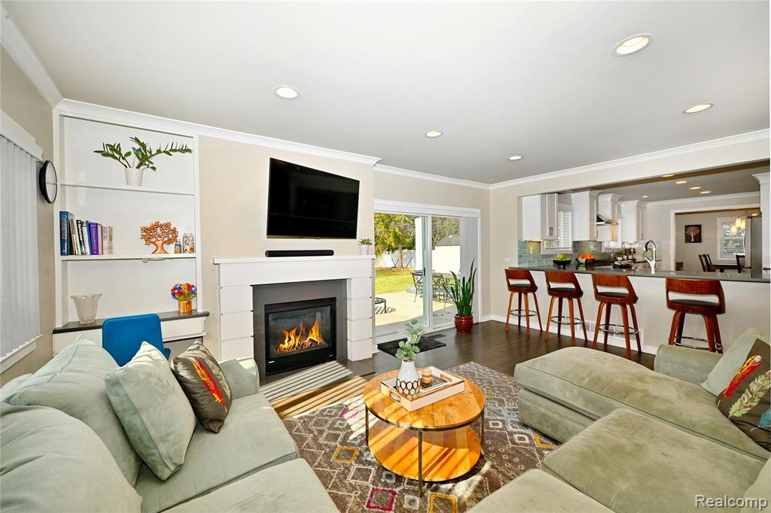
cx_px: 386
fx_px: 300
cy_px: 256
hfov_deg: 104.3
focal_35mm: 14
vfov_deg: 81.2
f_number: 11
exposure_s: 1/80
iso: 250
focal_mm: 14
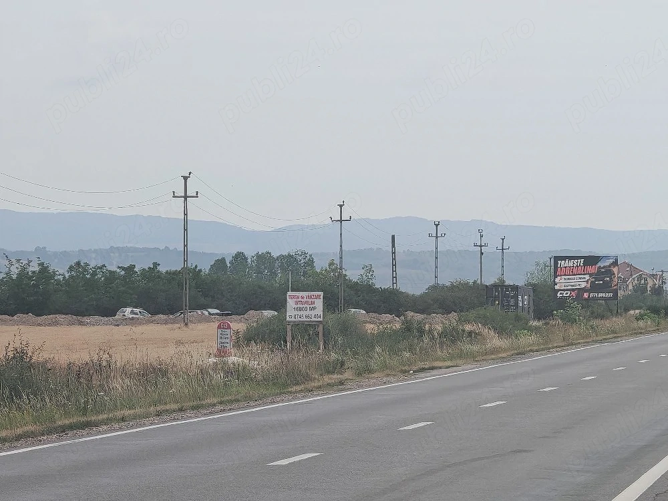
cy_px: 250
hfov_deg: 8.6
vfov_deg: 6.5
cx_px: 334
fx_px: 4419
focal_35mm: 229
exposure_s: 1/769
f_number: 2.6
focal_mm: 15.38
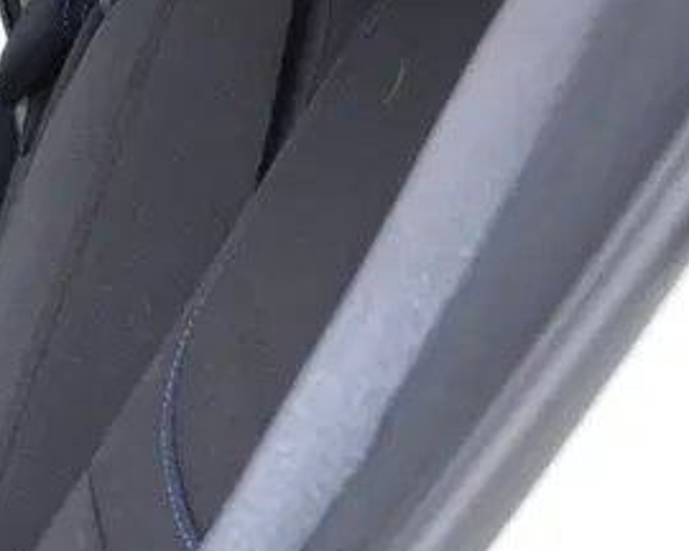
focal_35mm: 125
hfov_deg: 13.4
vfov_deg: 12.3
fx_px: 2549
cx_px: -643
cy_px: 236
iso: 400
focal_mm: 20
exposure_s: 1/125
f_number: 3.8
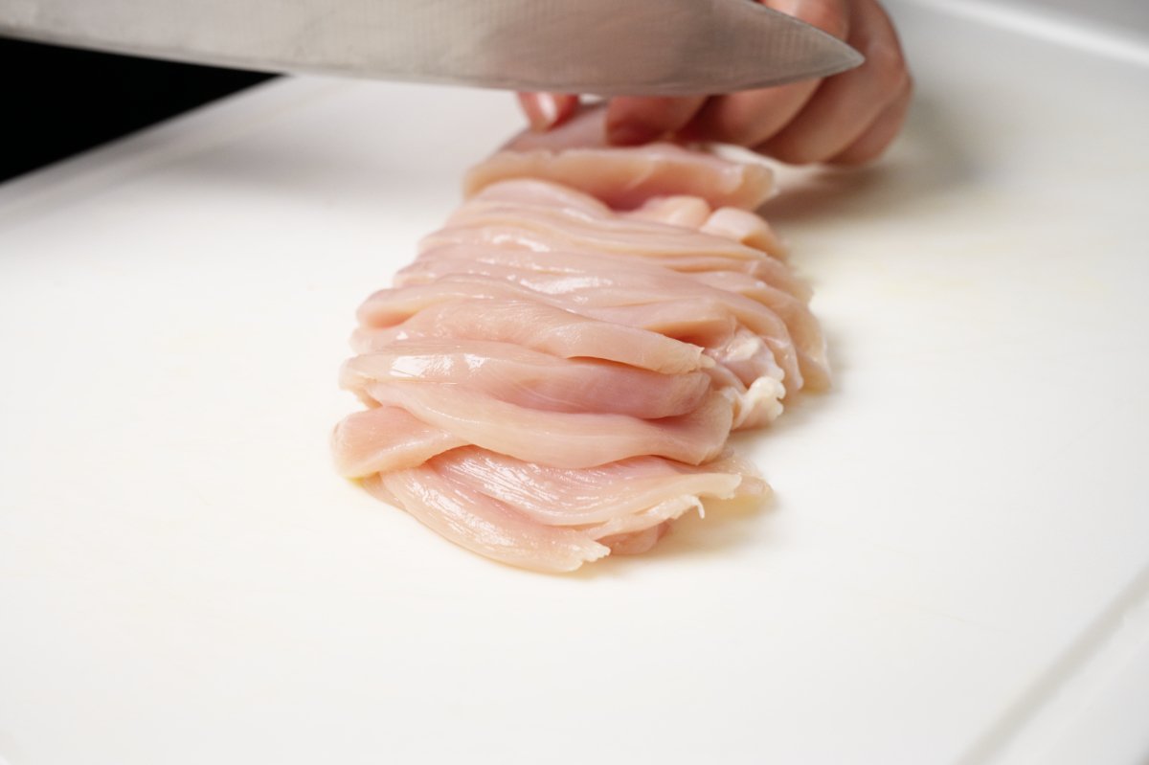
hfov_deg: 34.5
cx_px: 574
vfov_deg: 23.4
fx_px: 1850
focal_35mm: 58
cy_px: 382
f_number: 8
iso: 1000
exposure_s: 1/2000
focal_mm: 58
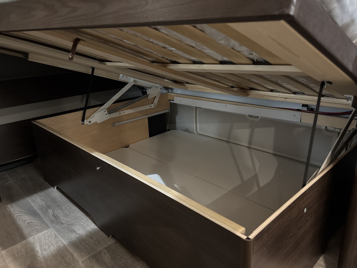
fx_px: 268
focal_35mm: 26
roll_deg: +4.2
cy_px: 134
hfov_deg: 67.3
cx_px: 178
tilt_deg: -19.4
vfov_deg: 53.1
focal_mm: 5.96
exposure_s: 1/30
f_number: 1.6
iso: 800
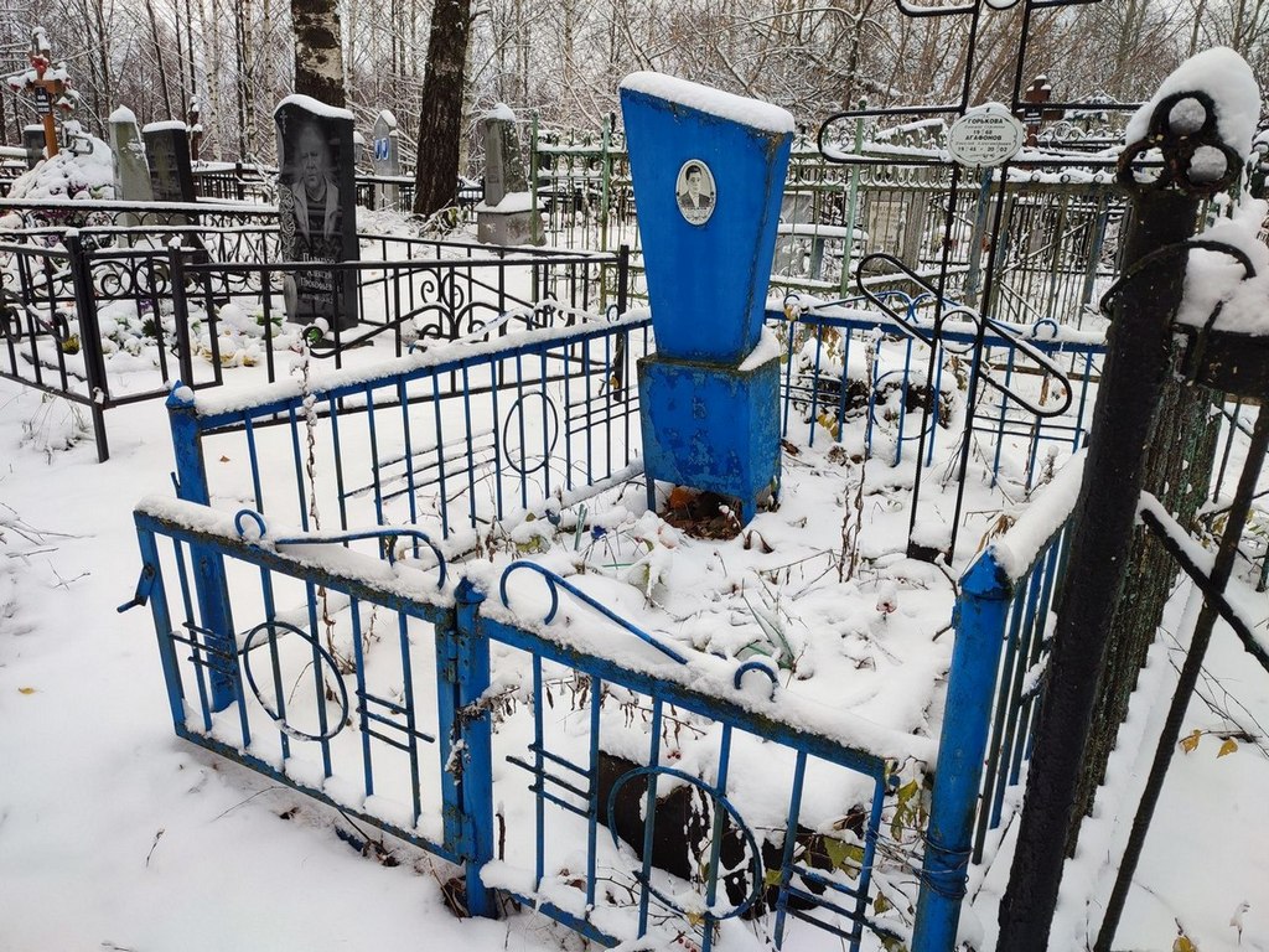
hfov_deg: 69.4
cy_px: 476
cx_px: 634
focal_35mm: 25
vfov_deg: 54.9
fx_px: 916
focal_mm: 6.04
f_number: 1.9
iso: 62
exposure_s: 1/100
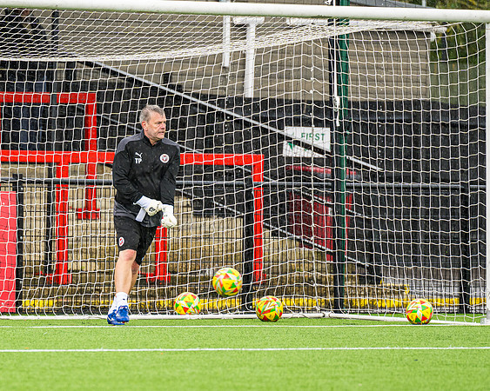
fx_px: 6843
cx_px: 102
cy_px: 273
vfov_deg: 3.3
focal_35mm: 472
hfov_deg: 4.1
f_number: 2.8
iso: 200
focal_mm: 200
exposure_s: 1/800
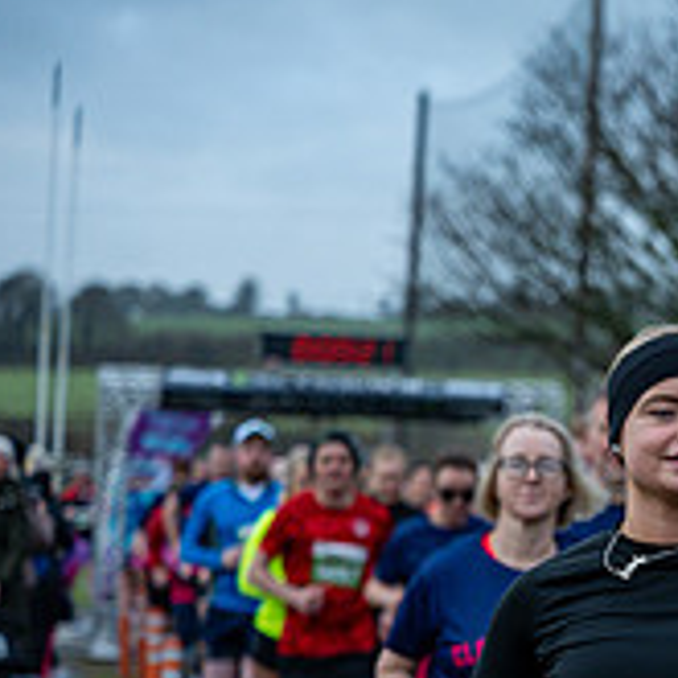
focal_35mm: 209
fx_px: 4631
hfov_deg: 8.1
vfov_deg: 8.3
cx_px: 1167
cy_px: 680
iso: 320
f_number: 2.8
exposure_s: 1/1250
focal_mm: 70
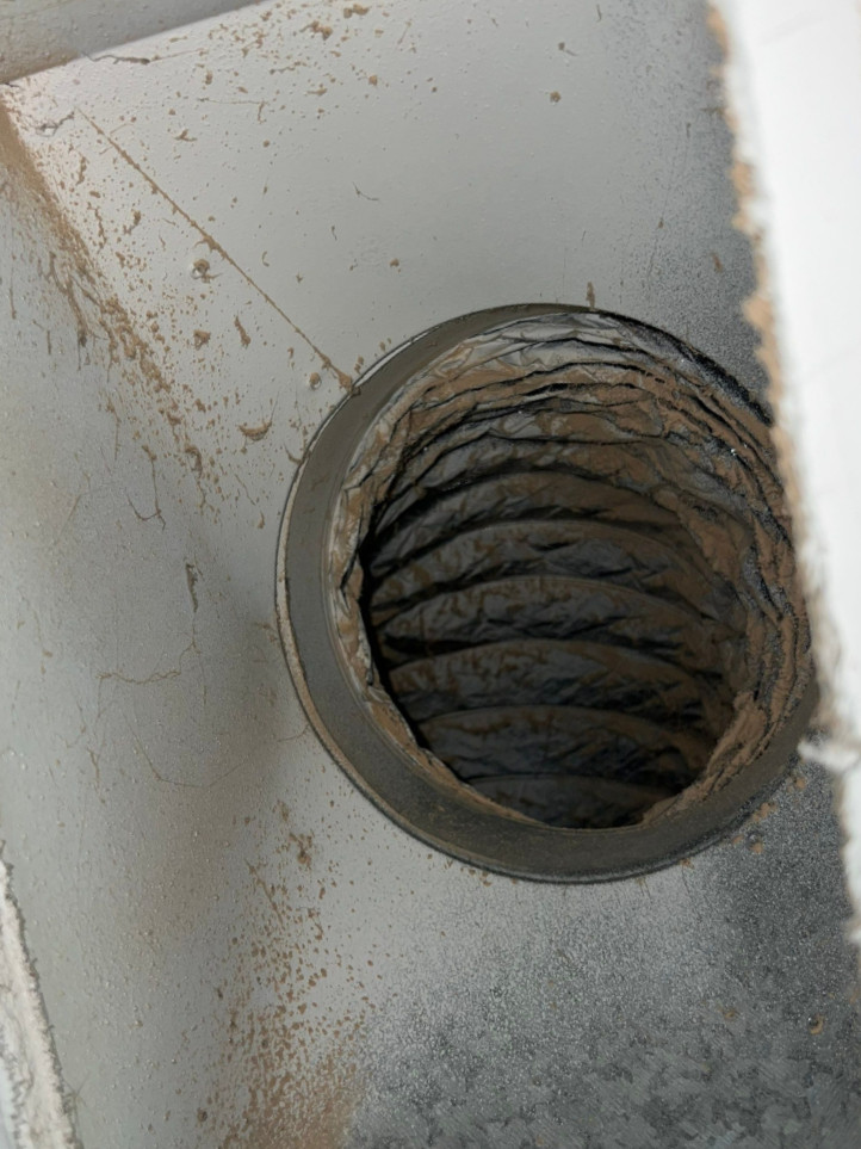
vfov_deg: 33.8
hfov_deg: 25.7
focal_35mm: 57
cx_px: 430
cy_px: 574
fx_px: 1891
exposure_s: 1/23
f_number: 2.8
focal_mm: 6.6
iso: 20
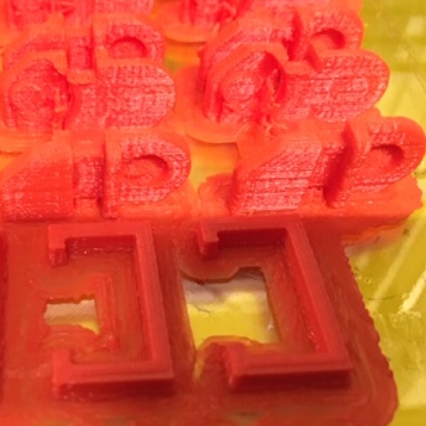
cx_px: 74
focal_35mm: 45
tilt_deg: -48.9
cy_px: 198
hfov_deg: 36.1
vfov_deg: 37.5
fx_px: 627
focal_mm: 4.15
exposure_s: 1/17
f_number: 2.2
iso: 400
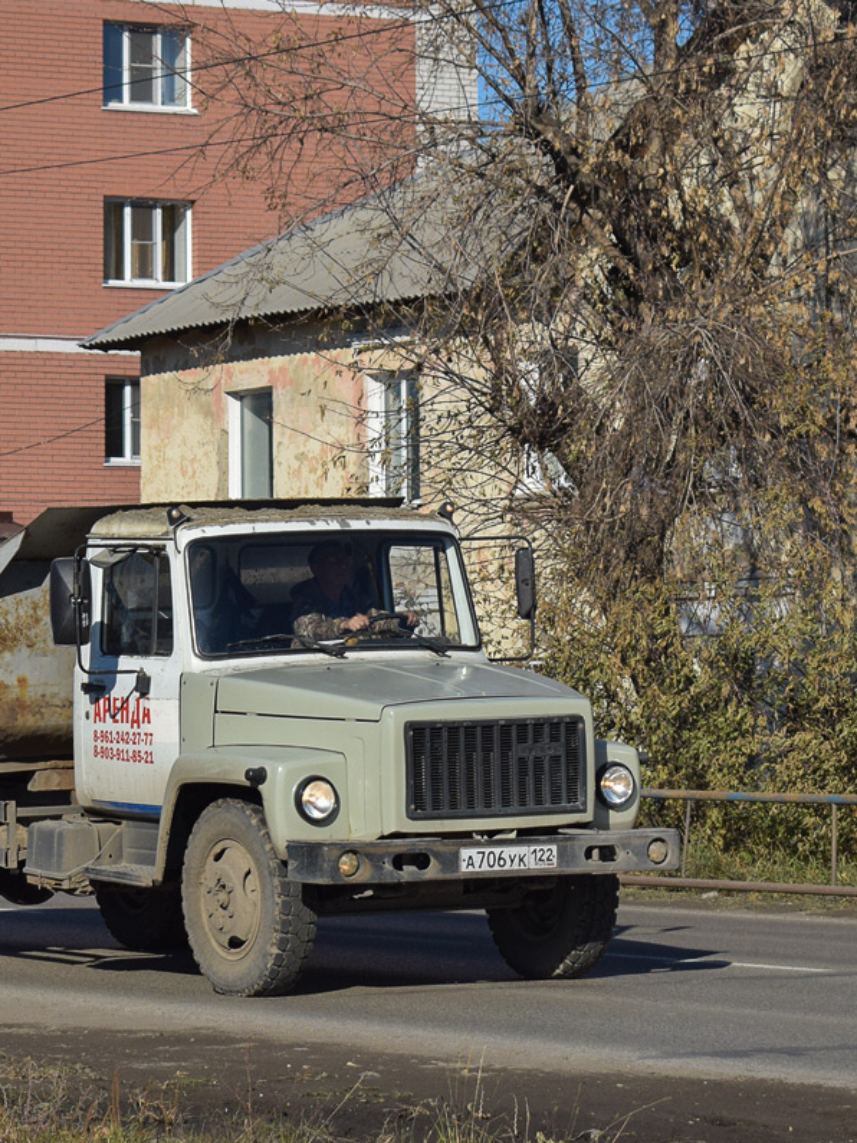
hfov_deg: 12.4
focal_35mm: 120
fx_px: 3953
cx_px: 301
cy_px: 574
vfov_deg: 16.5
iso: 200
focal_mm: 55
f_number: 7.1
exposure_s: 1/1600
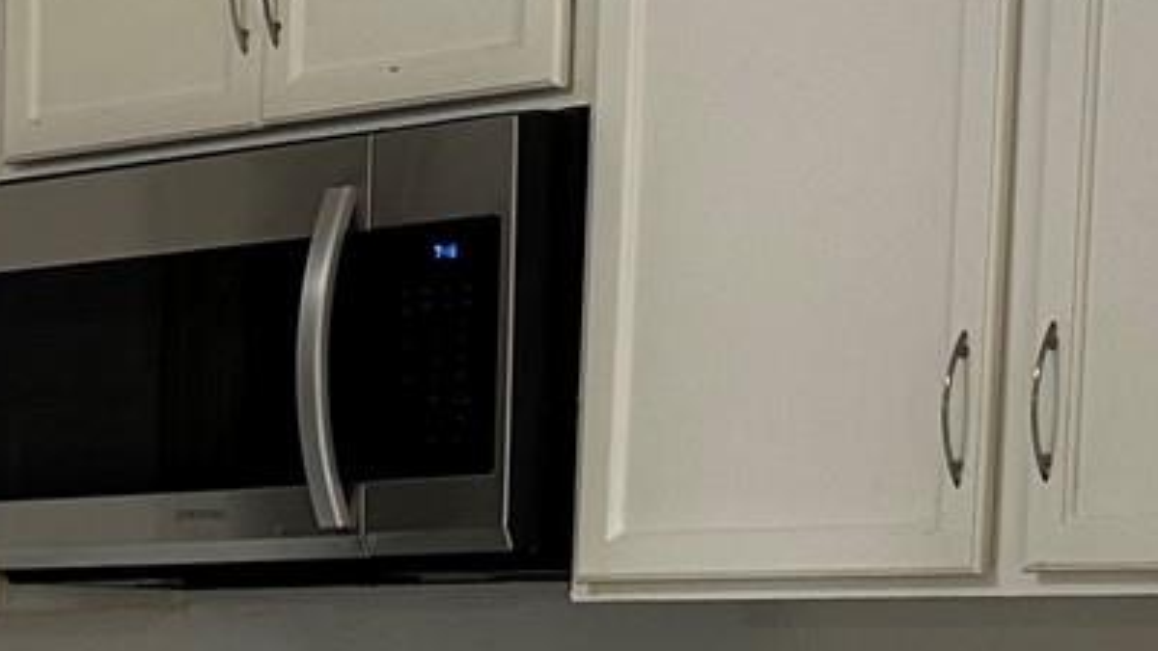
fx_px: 4115
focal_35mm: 134
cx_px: -640
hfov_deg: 14.8
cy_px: 1230
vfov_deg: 8.6
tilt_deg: -8.5
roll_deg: +0.2
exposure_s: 1/60
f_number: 1.78
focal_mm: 6.86
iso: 125
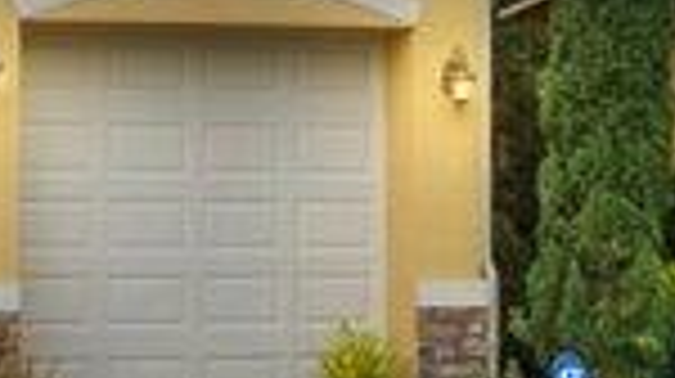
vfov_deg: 10.7
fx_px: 2002
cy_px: 50
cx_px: -70
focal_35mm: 112
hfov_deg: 18.4
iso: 100
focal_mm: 12.29
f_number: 3.2
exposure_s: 1/50
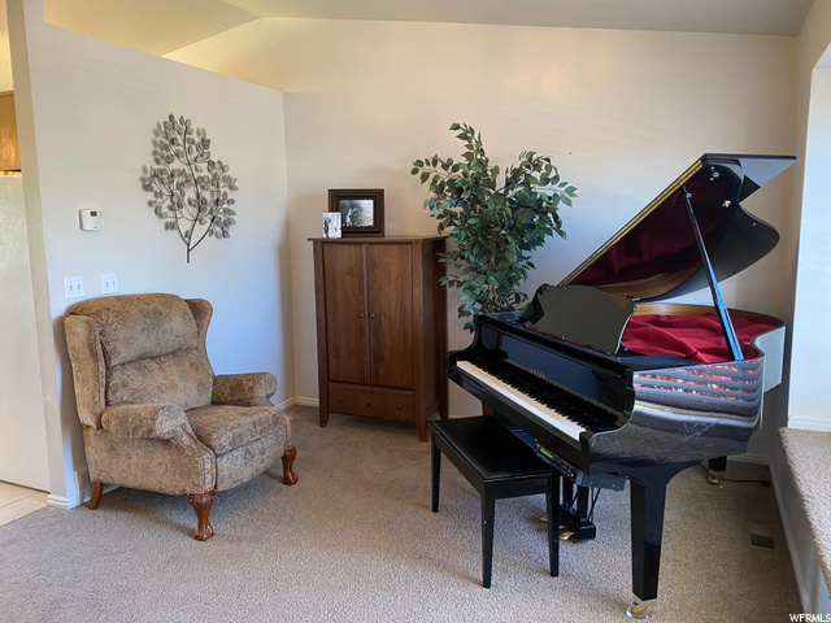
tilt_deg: -7.1
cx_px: 416
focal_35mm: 26
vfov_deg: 53.1
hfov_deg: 67.3
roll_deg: +0.8
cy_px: 312
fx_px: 624
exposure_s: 1/60
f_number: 1.8
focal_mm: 4.25
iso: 200
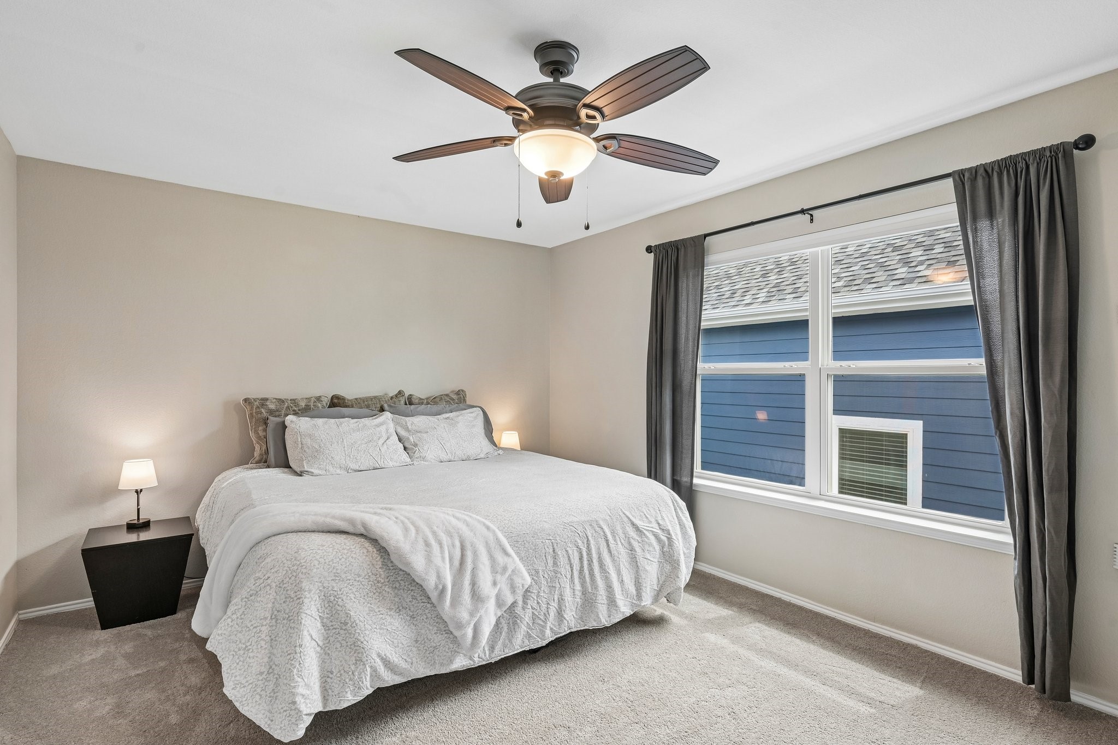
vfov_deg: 70.4
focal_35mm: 17
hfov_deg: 93.3
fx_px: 528
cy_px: 372
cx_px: 559
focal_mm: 17
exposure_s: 1/60
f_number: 8
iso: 400
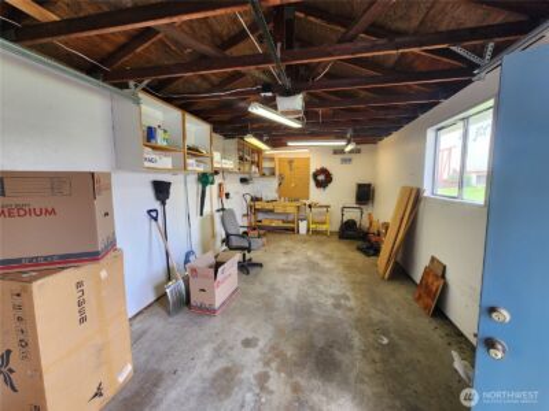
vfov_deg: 89.9
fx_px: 206
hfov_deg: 106.2
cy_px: 206
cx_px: 274
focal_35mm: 13
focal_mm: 2.2
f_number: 2.2
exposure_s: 1/60
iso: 125
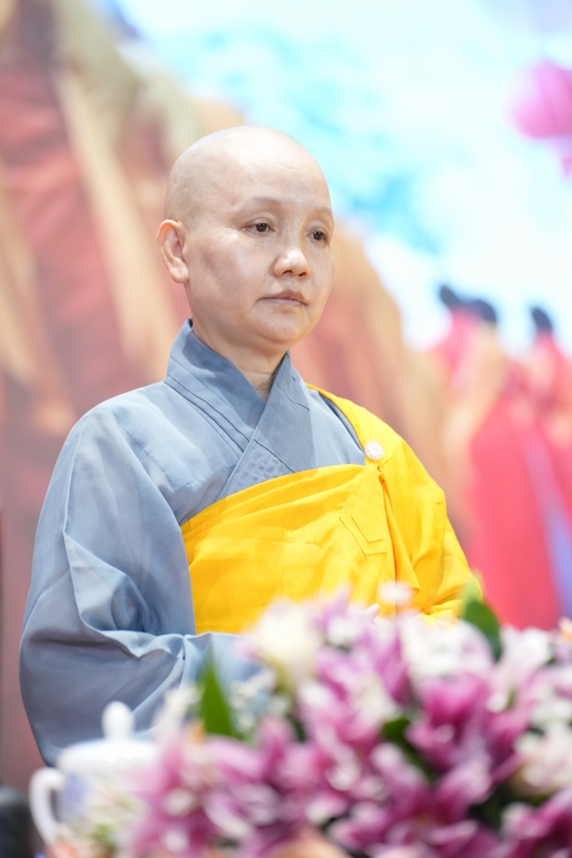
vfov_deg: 15.5
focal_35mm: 132
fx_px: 3146
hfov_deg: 10.4
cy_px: 429
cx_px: 286
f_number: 2.8
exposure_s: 1/160
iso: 3200
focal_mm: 132
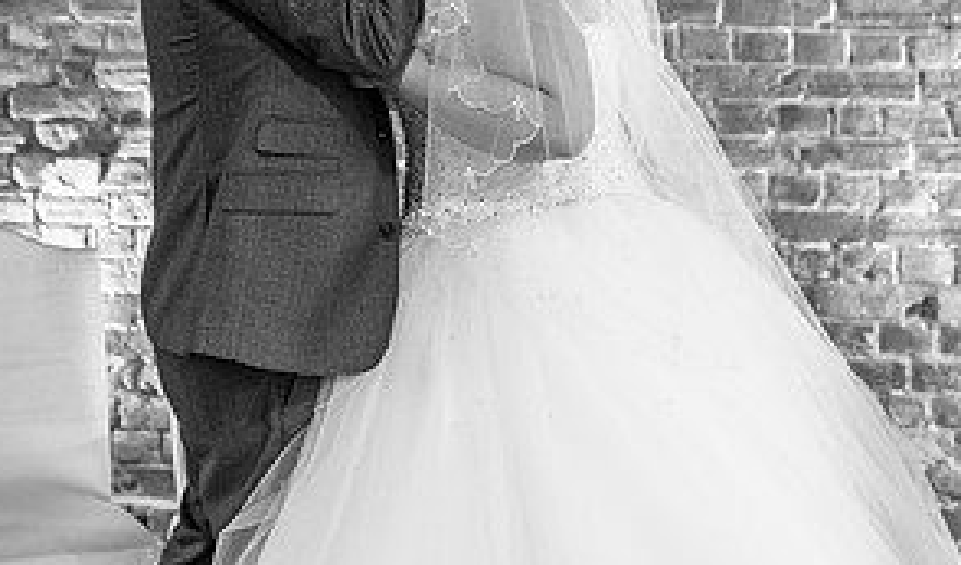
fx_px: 1984
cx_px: 441
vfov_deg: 15.9
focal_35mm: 77
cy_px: -14
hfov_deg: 27.2
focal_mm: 35
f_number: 2.5
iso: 500
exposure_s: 1/100
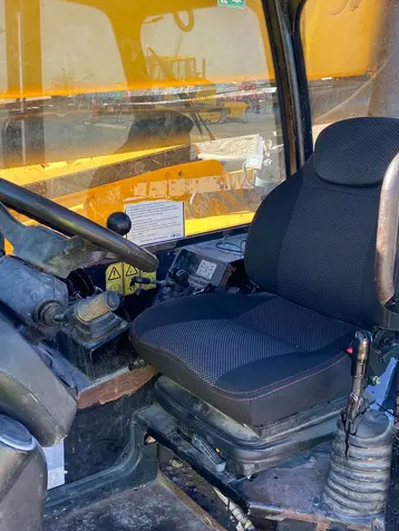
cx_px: 184
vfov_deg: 46.7
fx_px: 614
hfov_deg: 36.0
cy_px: 240
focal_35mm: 40
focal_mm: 4.25
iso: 32
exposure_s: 1/191
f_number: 1.8
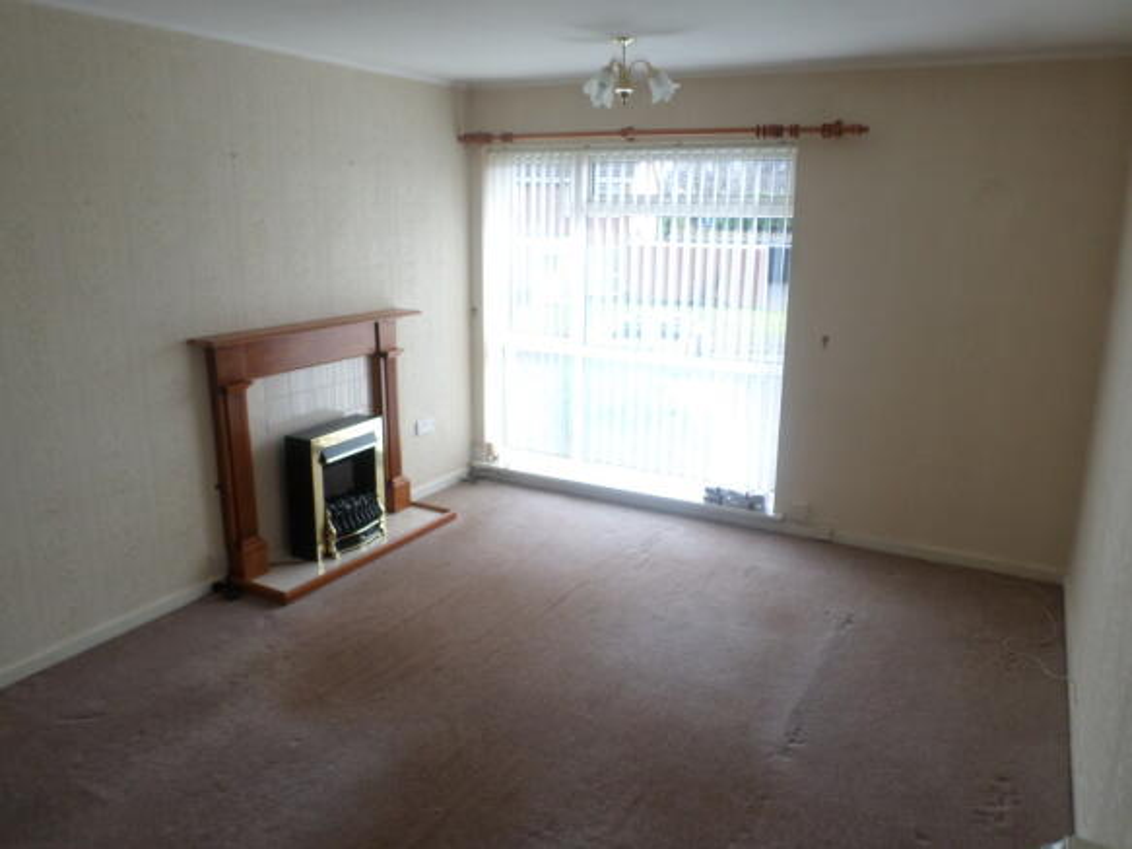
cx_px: 566
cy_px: 424
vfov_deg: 54.9
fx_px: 817
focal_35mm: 25
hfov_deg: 69.4
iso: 80
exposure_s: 1/125
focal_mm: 4.5
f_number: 2.5
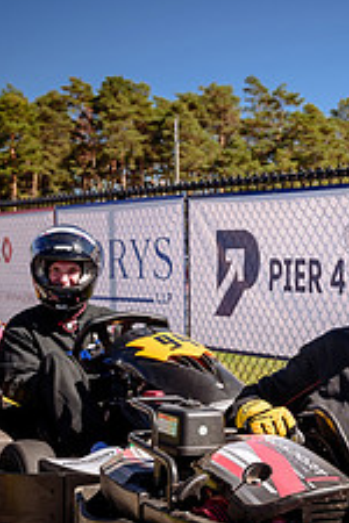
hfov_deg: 16.5
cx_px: 302
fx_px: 1192
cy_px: 373
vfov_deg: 24.6
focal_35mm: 82
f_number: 4.5
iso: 64
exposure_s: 1/500
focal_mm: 30
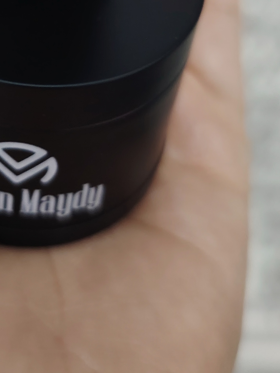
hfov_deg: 22.9
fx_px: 669
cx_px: 16
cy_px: 31
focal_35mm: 62
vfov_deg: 29.8
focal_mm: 5.25
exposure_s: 1/24
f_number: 1.75
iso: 2191
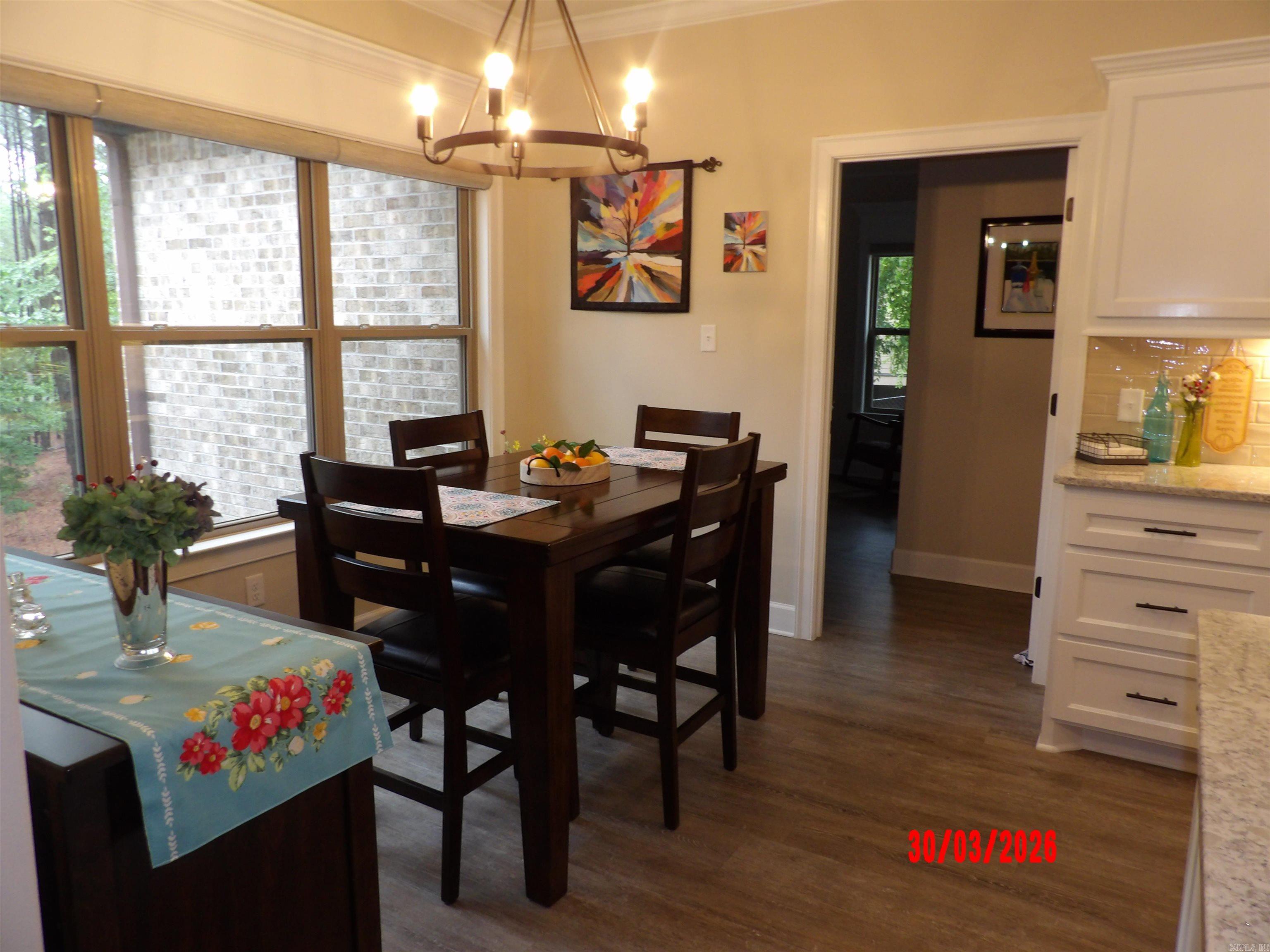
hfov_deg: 71.6
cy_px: 476
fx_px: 881
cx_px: 635
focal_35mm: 24
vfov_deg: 56.8
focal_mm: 4.3
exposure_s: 1/33
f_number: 3.2
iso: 200
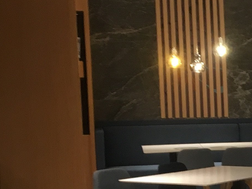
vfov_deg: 11.5
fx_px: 932
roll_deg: +0.3
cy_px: 177
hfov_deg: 13.3
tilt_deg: -6.3
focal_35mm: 128
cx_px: 497
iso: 80
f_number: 2.2
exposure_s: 1/33
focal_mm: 4.15
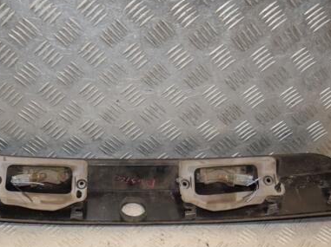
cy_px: 168
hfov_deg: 39.6
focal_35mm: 48
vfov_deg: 30.1
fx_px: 456
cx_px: 122
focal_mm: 21
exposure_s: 1/200
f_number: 7.1
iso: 800
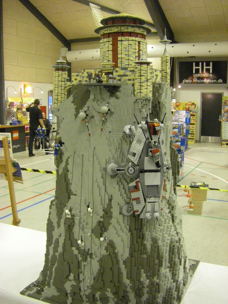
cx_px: 112
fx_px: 342
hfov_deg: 36.8
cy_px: 155
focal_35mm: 39
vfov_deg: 47.9
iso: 800
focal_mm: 6.3
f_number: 3.5
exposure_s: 1/30
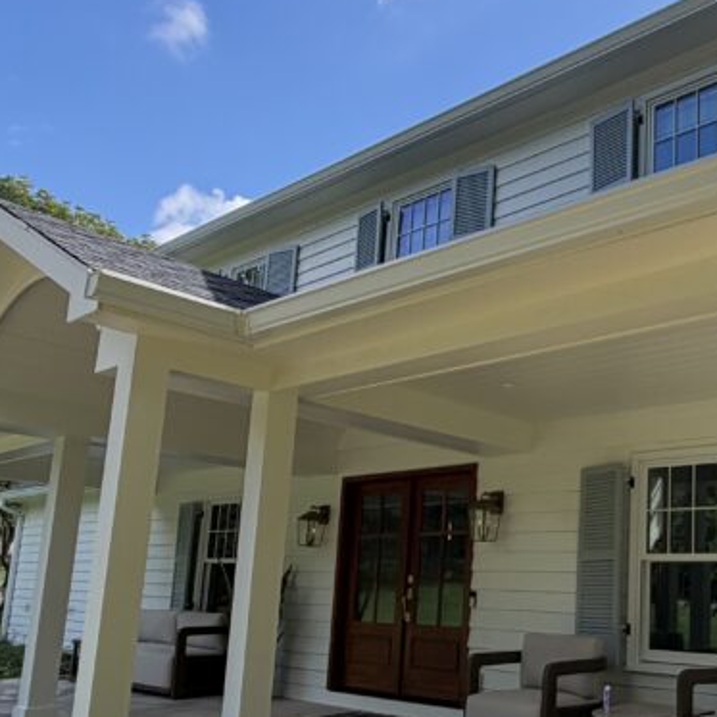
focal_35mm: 34
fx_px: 797
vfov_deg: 47.8
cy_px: 465
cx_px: 638
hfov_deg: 44.3
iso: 40
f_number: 2.2
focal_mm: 2.22
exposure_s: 1/549
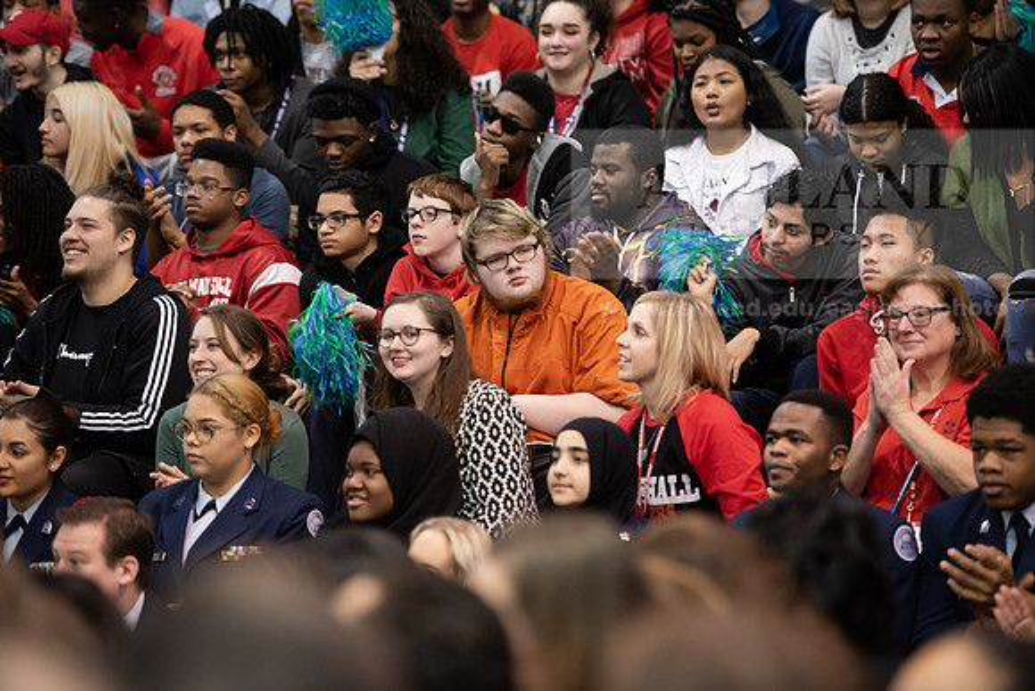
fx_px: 4601
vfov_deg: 8.6
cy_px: 346
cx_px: 518
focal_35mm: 160
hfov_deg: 12.8
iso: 4000
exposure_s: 1/200
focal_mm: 160
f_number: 2.8
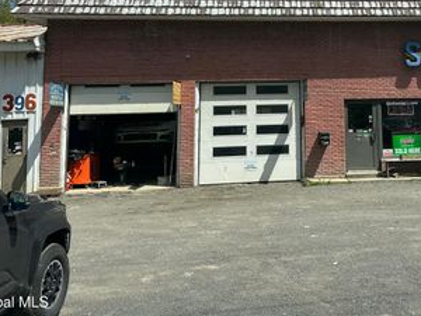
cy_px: 62
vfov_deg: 34.8
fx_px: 486
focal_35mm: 40
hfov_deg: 45.0
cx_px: 321
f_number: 1.78
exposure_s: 1/7042
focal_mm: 6.86
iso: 80
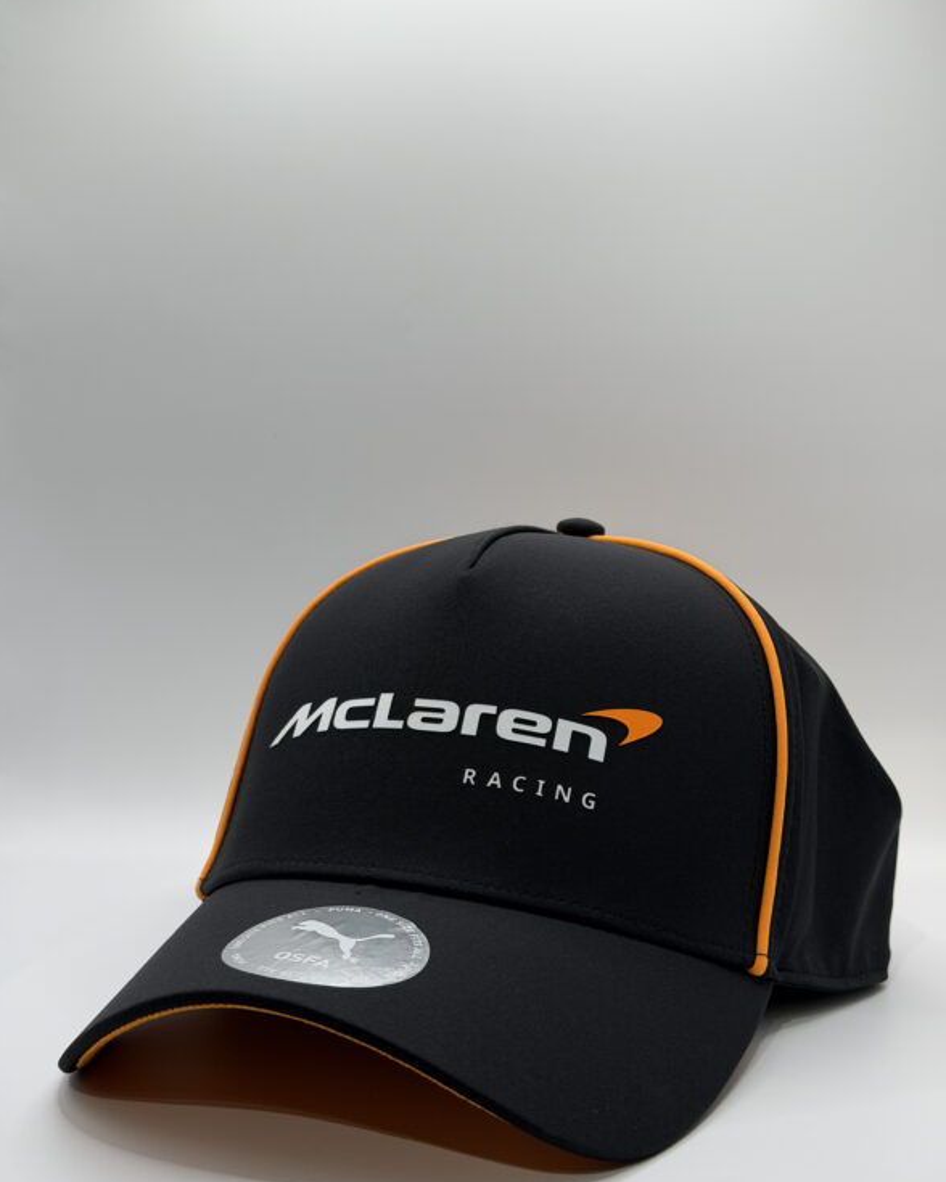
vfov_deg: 36.7
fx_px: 1785
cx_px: 476
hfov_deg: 29.7
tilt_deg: -4.1
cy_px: 597
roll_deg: -2.6
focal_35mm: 51
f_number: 1.78
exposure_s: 1/384
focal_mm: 6.76
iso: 64
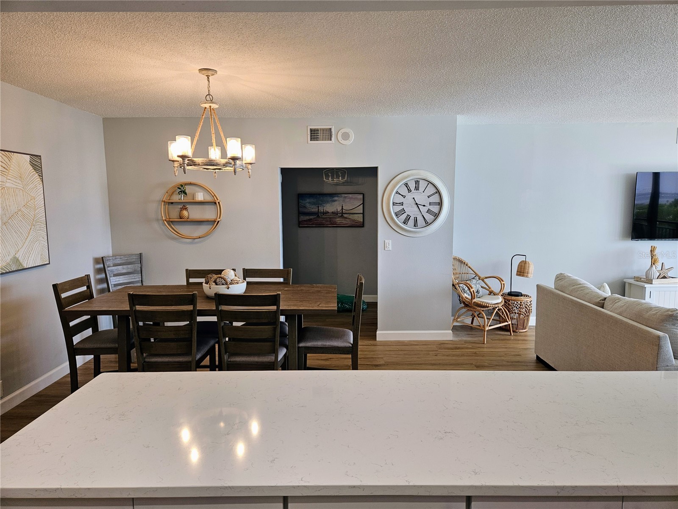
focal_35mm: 23
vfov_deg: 58.9
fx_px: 450
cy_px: 254
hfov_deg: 73.9
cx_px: 339
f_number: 1.8
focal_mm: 5.4
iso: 64
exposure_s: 1/120
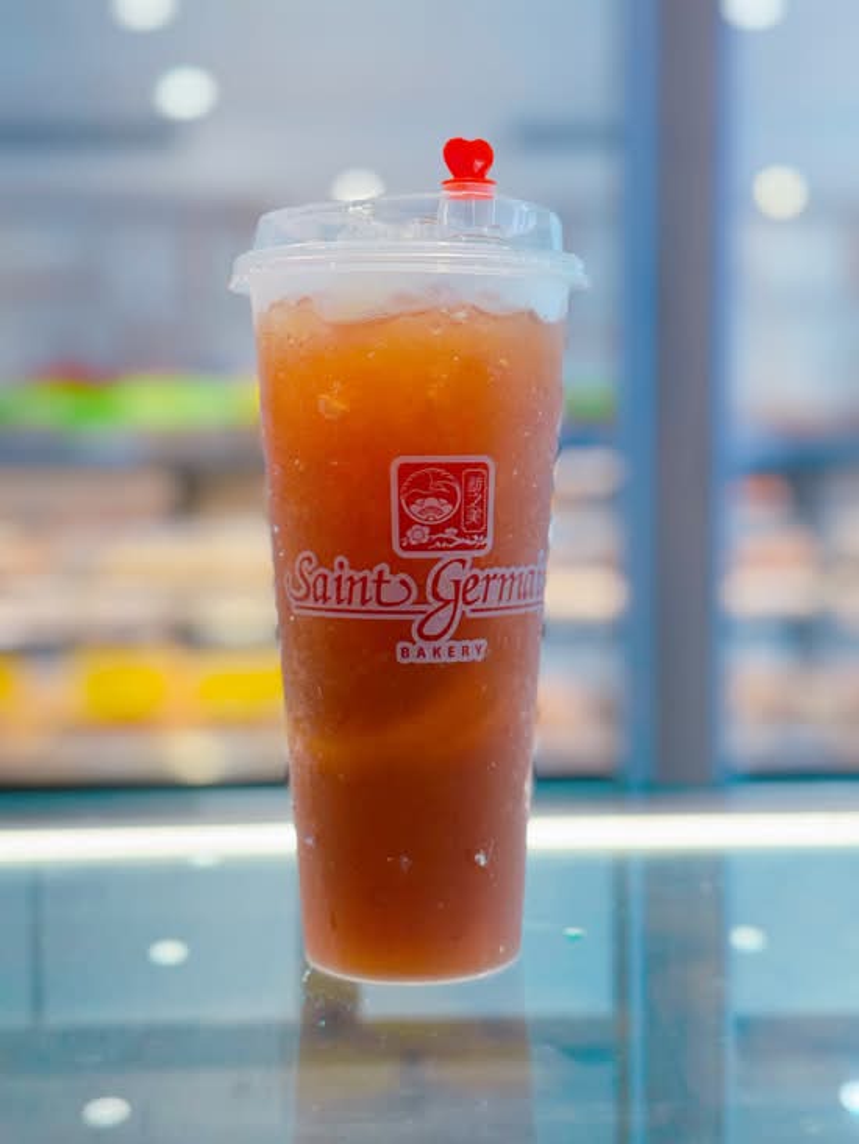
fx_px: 1588
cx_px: 430
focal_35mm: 48
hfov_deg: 30.3
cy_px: 572
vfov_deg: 39.7
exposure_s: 1/120
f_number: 1.78
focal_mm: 6.76
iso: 160
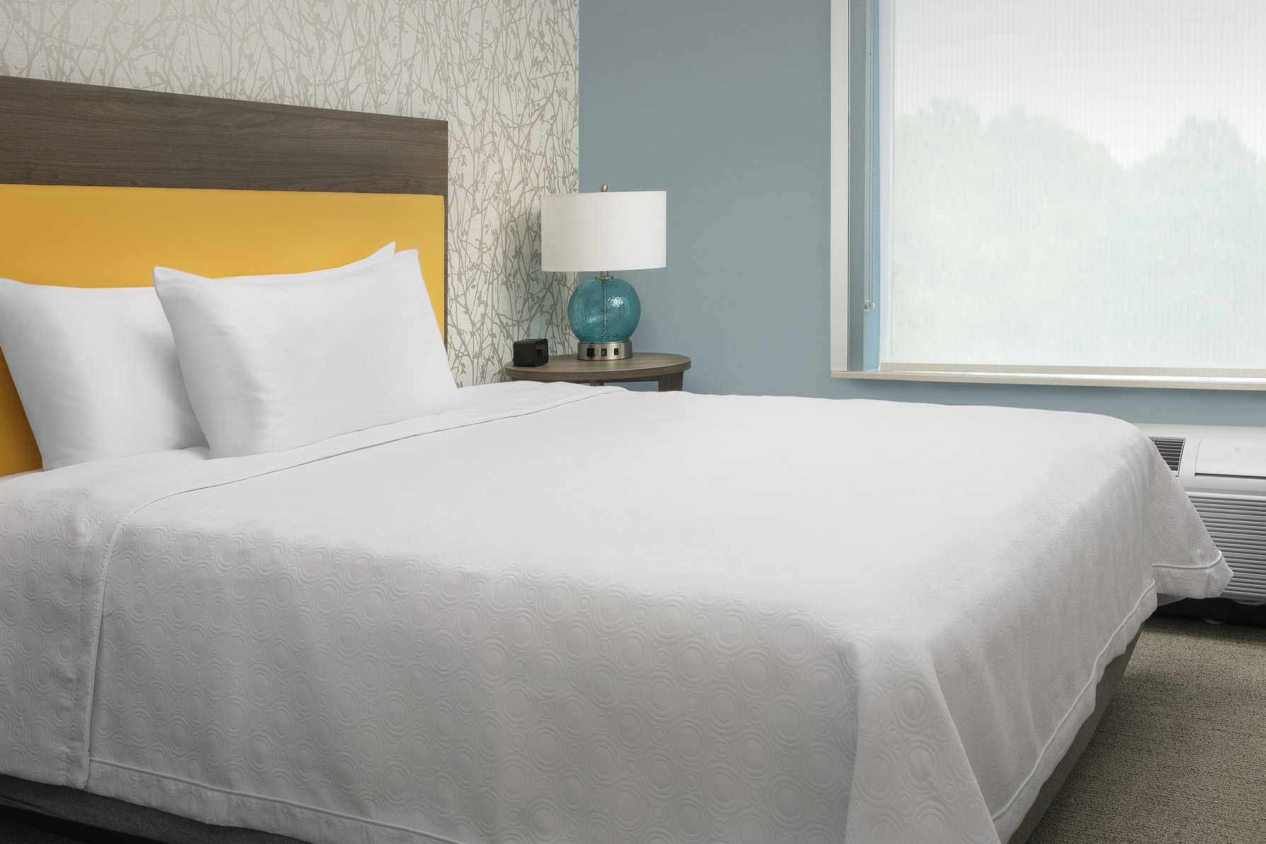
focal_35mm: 40
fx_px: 1407
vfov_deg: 33.4
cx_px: 633
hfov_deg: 48.5
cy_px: 422
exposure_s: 1/80
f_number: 11
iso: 400
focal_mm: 40
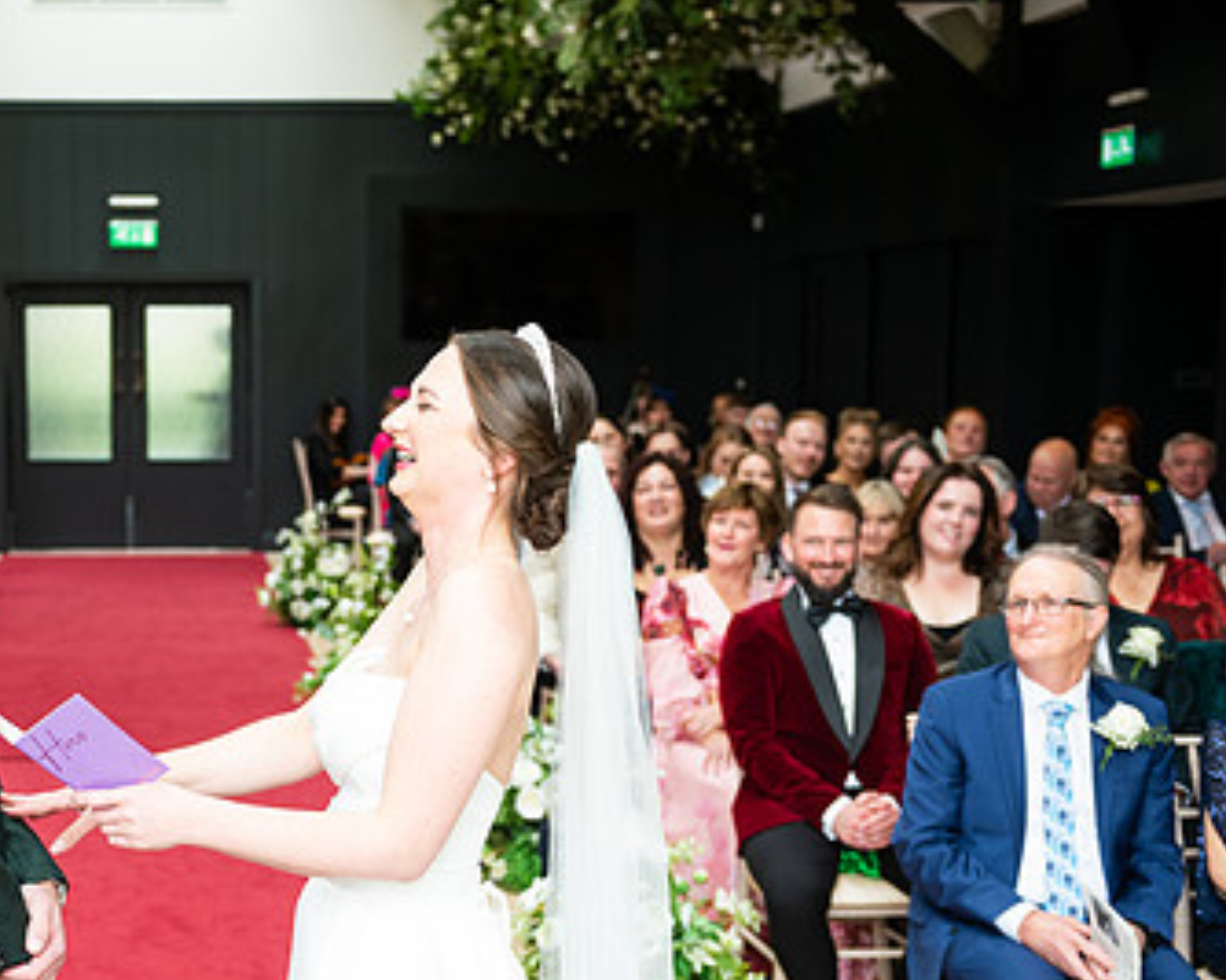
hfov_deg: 29.7
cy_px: 648
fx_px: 2249
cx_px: 220
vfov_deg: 24.5
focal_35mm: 62
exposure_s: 1/200
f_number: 3.5
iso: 400
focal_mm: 38
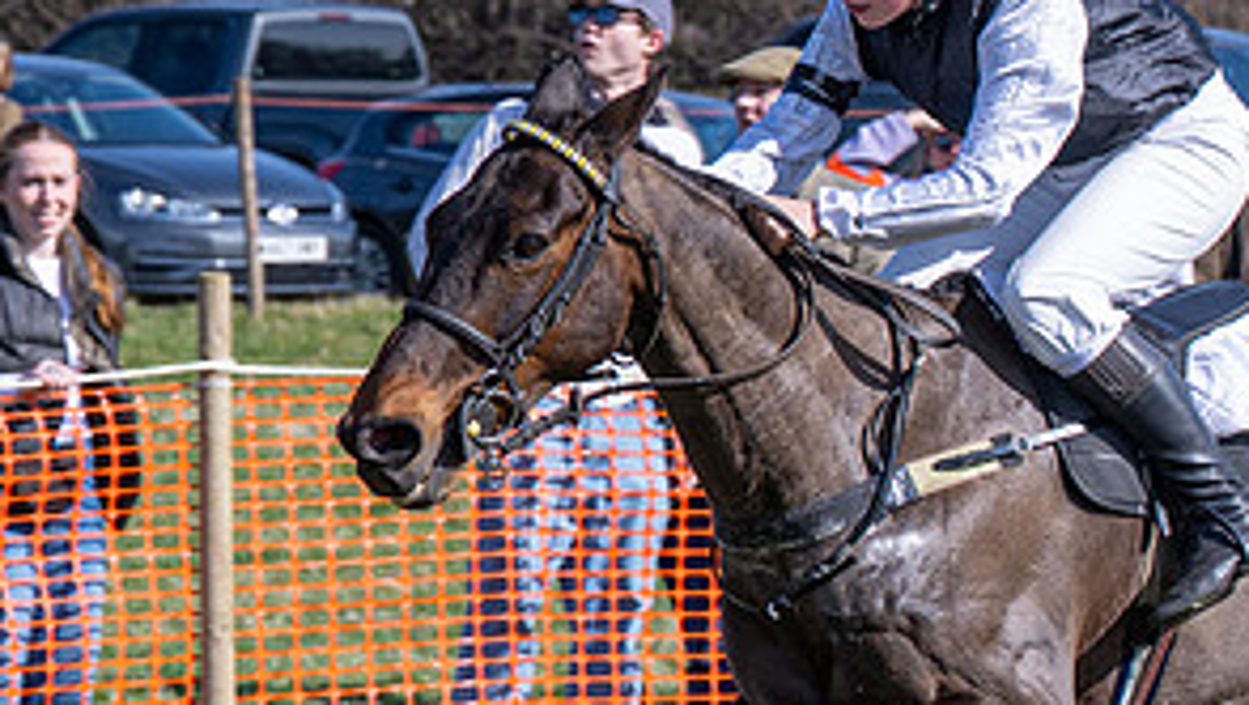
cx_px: 1616
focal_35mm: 298
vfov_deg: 4.1
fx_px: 9878
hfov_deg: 7.2
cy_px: 581
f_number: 5
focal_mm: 77
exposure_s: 1/1250
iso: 200
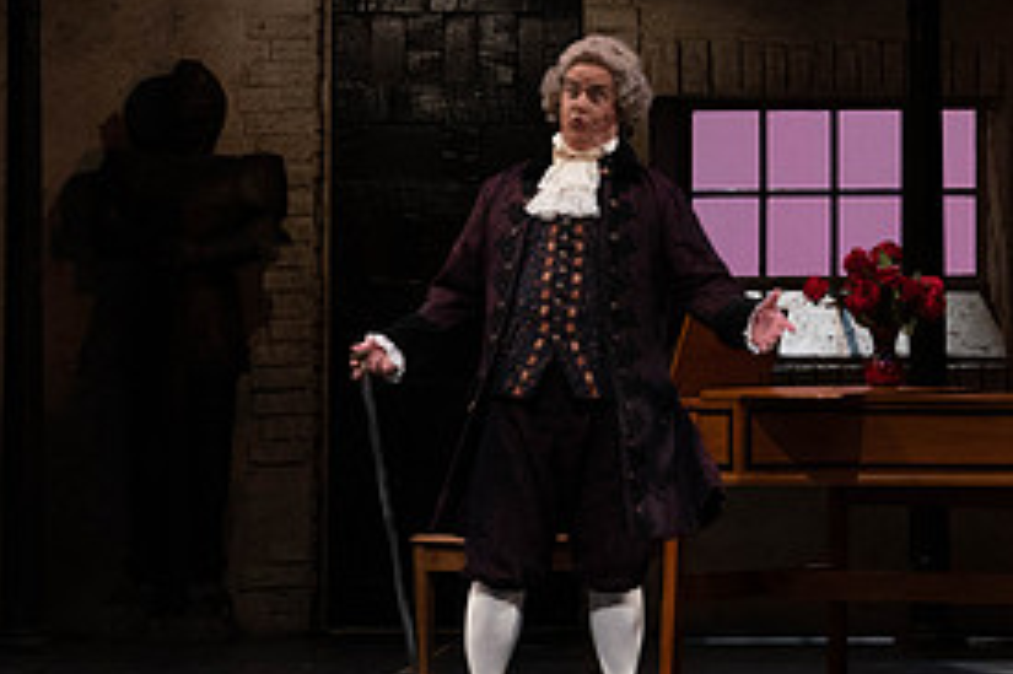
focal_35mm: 281
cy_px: 164
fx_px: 7902
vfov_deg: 4.9
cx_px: 1002
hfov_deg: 7.3
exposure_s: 1/250
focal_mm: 133
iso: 3200
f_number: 8
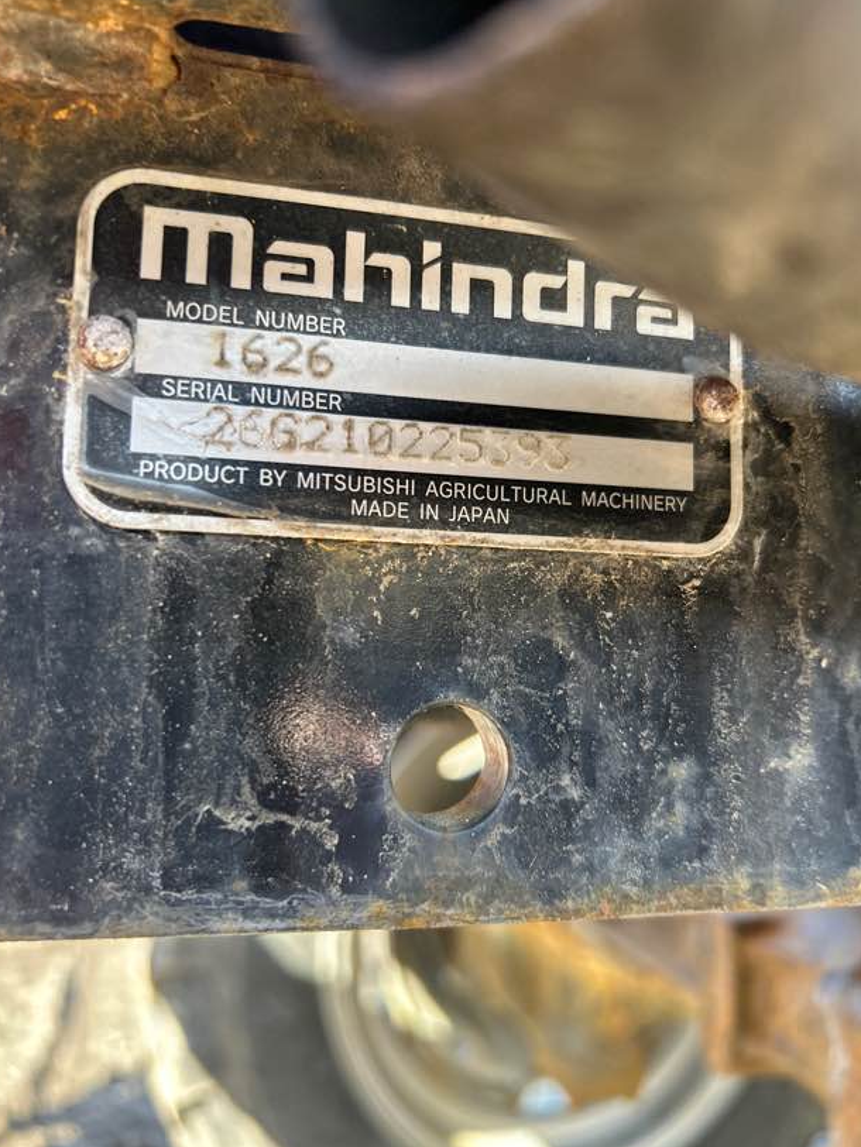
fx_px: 895
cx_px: 431
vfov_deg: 65.3
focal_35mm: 27
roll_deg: -2.4
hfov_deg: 51.4
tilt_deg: +3.9
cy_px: 560
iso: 50
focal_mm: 5.7
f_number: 1.5
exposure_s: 1/140
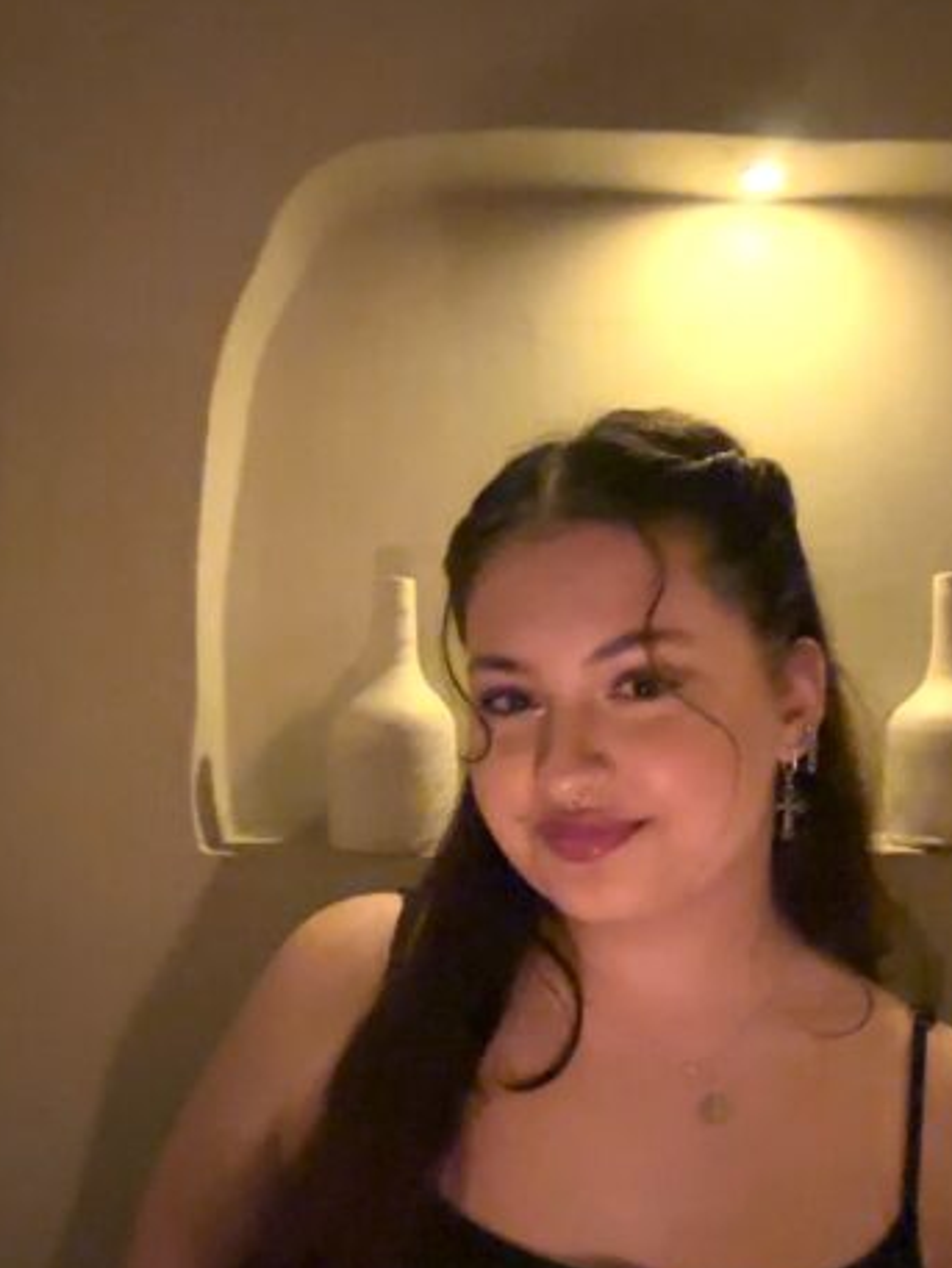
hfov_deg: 40.7
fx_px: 1283
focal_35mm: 35
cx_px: 527
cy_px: 709
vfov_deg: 52.5
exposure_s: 1/17
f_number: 1.9
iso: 2000
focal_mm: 2.69
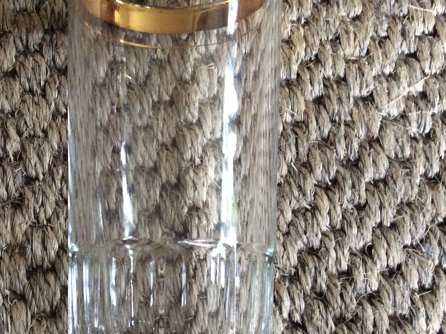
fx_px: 709
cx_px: 136
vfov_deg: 26.5
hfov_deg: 34.5
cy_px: 175
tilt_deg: -76.4
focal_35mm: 55
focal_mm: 3.3
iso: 250
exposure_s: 1/25
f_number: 2.4
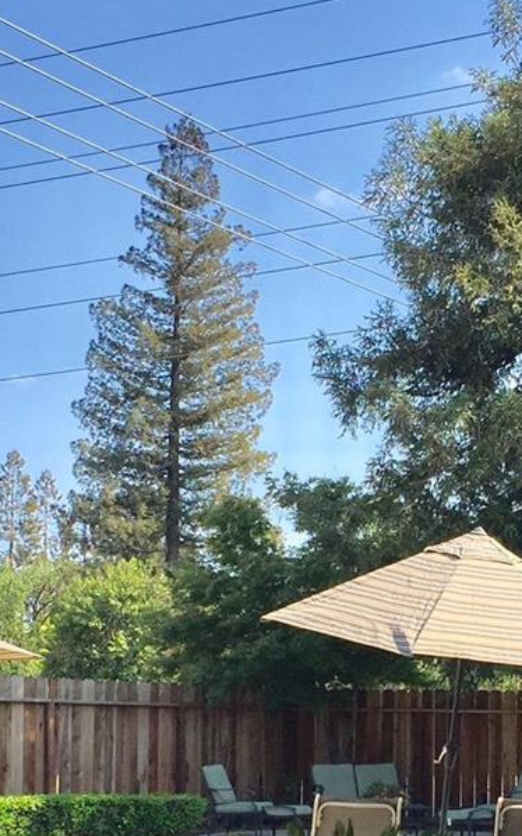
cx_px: 352
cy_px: 699
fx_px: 1754
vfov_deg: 26.2
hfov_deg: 16.9
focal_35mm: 77
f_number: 2.2
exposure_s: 1/1364
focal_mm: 4.15
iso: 32
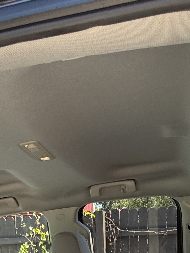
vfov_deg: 27.7
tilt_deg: -19.0
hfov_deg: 30.9
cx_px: 88
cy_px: 378
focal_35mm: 47
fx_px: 344
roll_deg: +1.4
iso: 80
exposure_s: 1/99
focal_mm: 2.22
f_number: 2.2
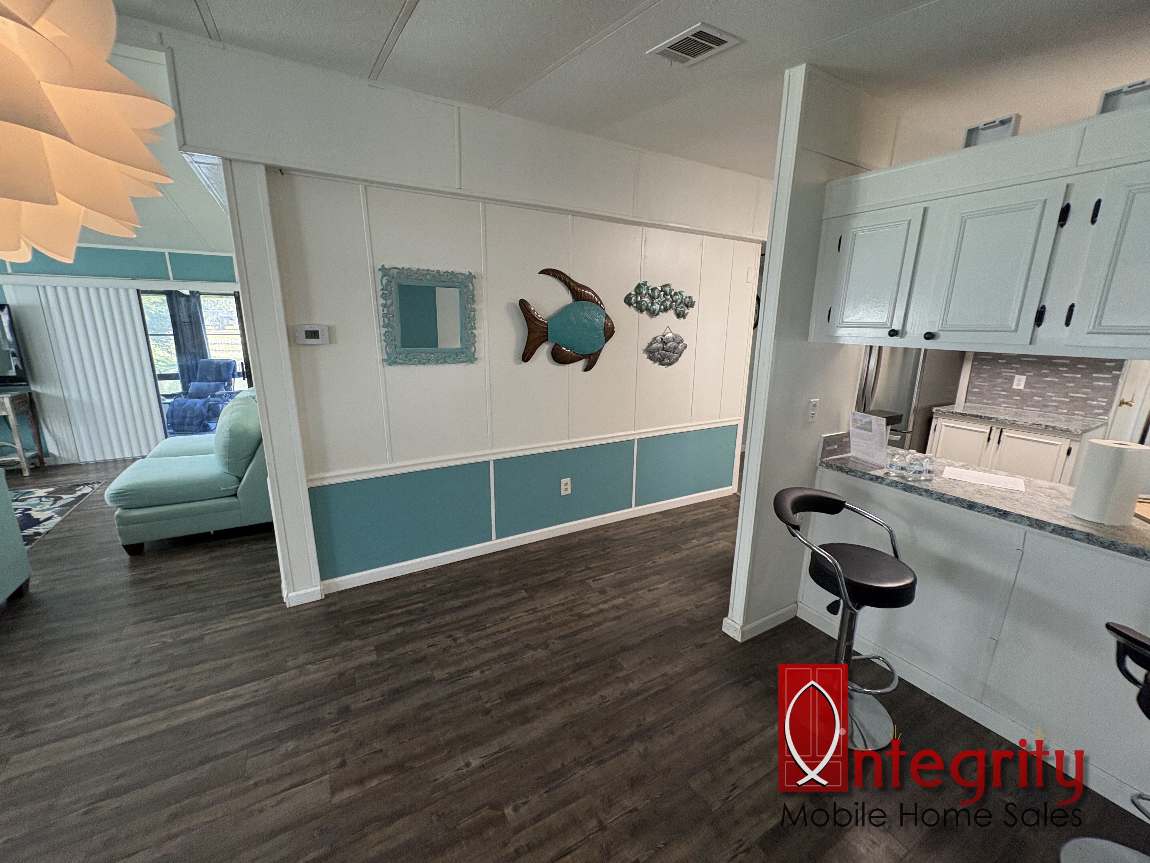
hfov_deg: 102.1
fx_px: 465
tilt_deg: -13.0
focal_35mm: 14
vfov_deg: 85.7
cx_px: 575
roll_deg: -0.9
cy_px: 432
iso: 250
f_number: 2.2
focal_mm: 2.22
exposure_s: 1/120
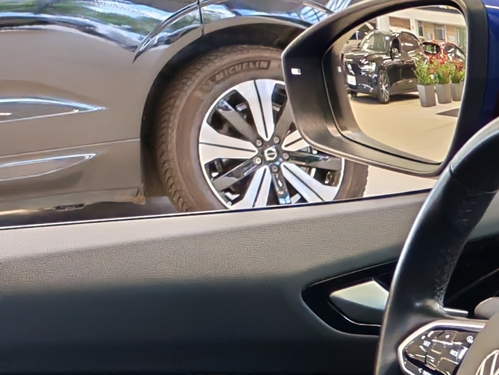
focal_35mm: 128
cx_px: 1026
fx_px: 1845
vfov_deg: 10.7
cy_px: 728
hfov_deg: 13.1
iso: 1250
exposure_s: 1/100
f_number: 1.9
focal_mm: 6.12
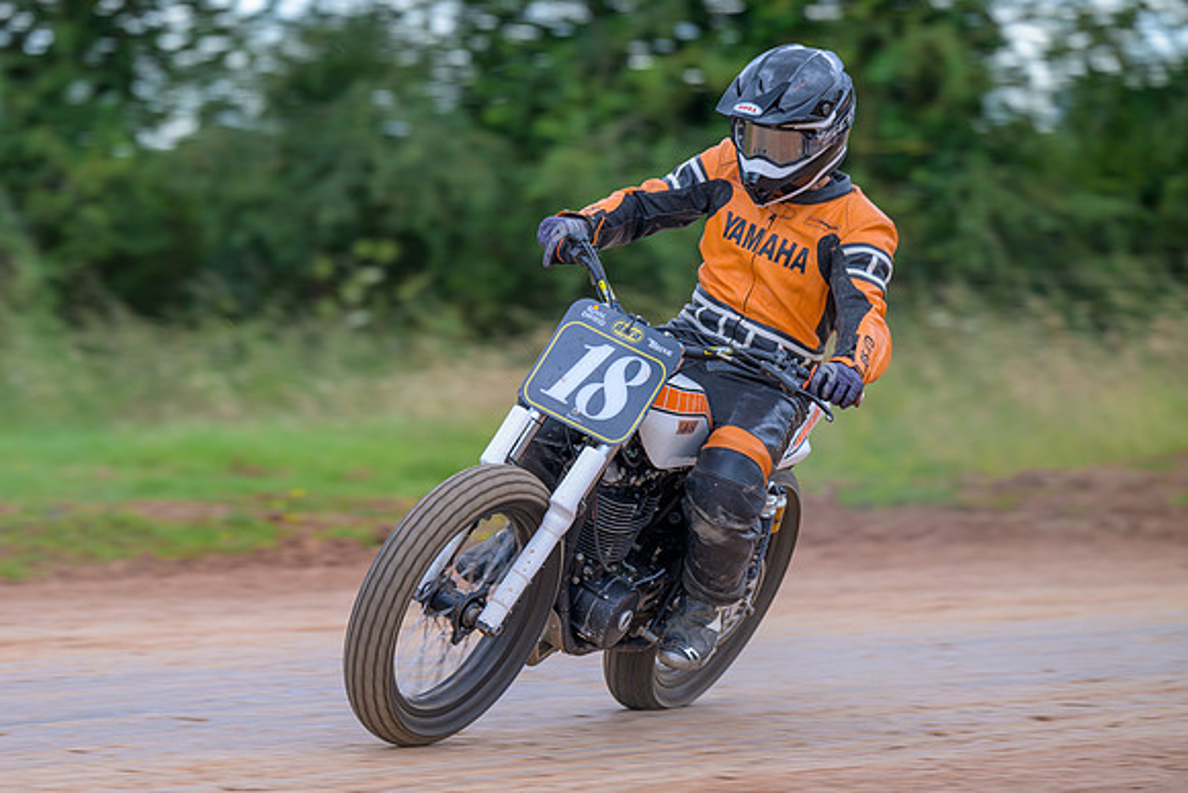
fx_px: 7521
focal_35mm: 228
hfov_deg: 9.0
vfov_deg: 6.0
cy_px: 396
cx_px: 511
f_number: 4
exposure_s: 1/250
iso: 180
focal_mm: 200
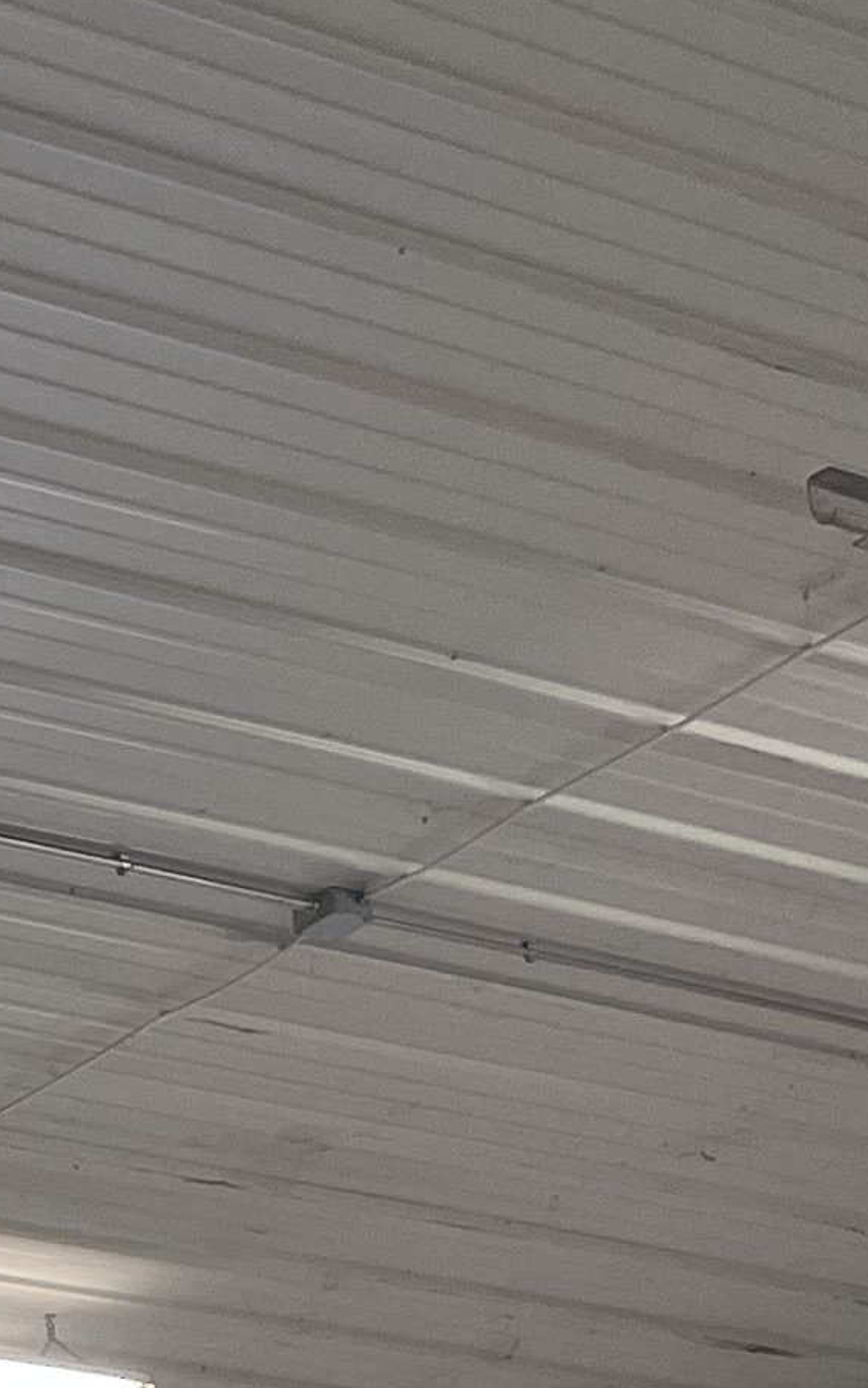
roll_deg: -0.2
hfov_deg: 8.7
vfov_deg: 15.7
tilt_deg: +8.2
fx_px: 4464
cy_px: 2287
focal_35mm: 118
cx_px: -1931
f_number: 1.6
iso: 80
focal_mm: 5.1
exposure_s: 1/69
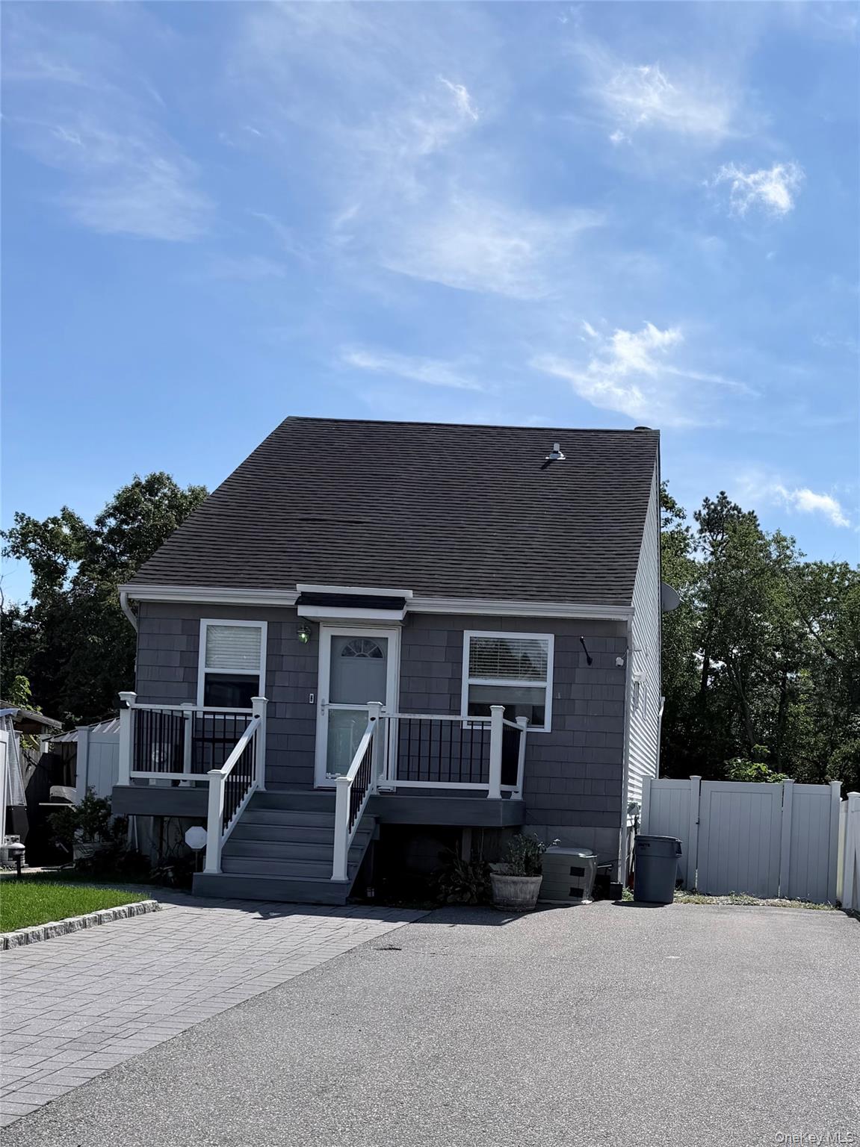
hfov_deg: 56.8
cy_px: 574
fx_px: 795
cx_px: 430
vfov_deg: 71.6
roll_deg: -2.3
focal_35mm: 24
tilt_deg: -1.4
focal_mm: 6.76
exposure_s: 1/7353
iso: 80
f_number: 1.78
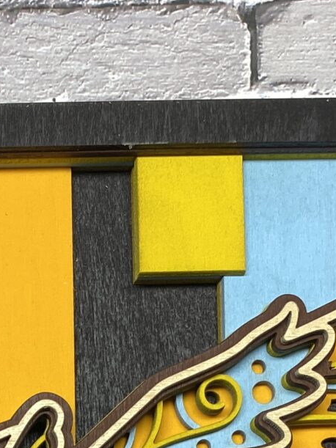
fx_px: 1411
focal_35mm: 109
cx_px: -79
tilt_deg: -85.7
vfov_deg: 16.3
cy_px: 691
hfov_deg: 13.2
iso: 64
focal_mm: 4.25
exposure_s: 1/120
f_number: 1.8
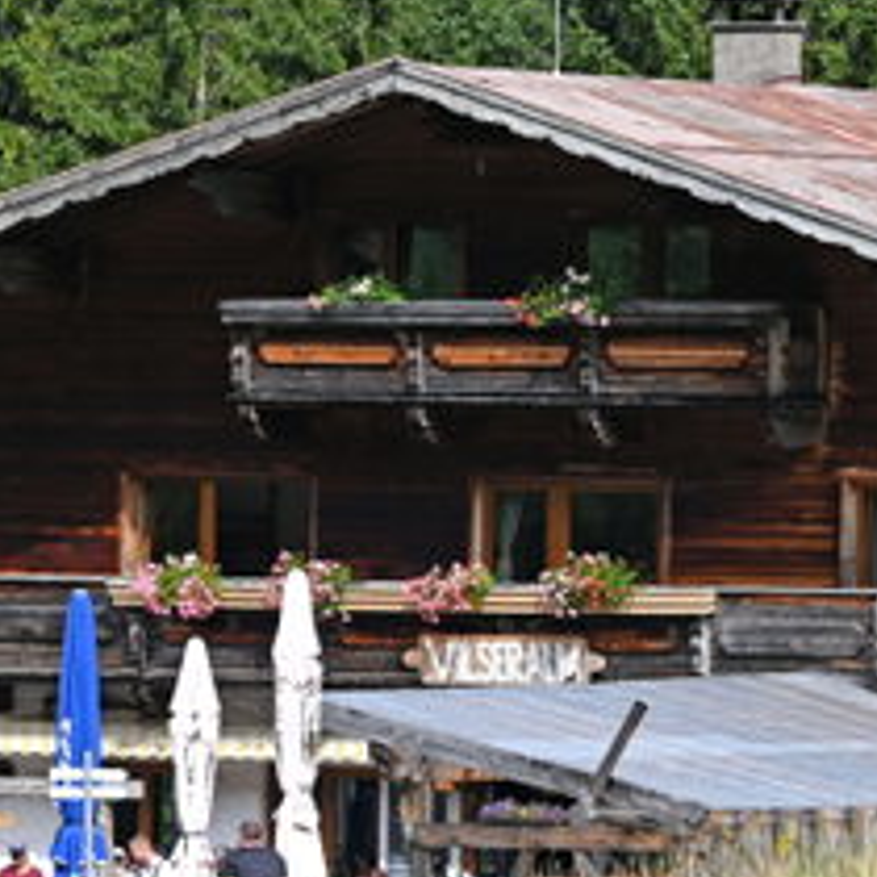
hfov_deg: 3.6
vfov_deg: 3.6
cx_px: 522
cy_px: 230
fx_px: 14102
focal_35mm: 492
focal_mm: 190
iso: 100
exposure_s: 1/320
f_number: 6.3
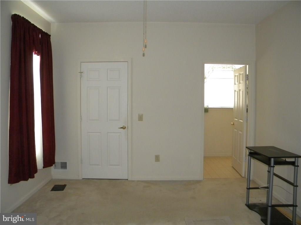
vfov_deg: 49.7
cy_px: 112
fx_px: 243
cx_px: 150
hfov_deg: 63.4
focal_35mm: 28
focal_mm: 5
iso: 400
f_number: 3.5
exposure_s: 1/26
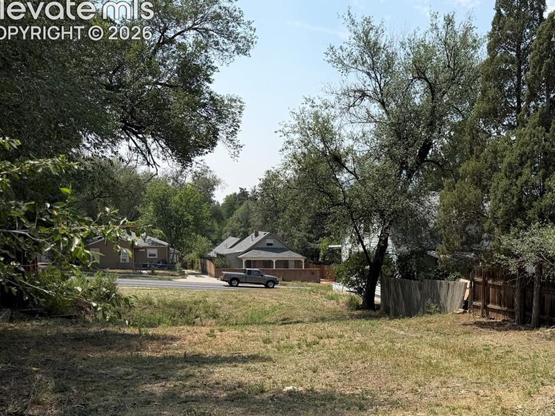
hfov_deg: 42.5
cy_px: 320
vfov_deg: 33.5
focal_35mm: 42
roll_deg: -1.2
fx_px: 673
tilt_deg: -8.2
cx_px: 455
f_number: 1.78
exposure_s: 1/3953
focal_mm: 6.76
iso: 80
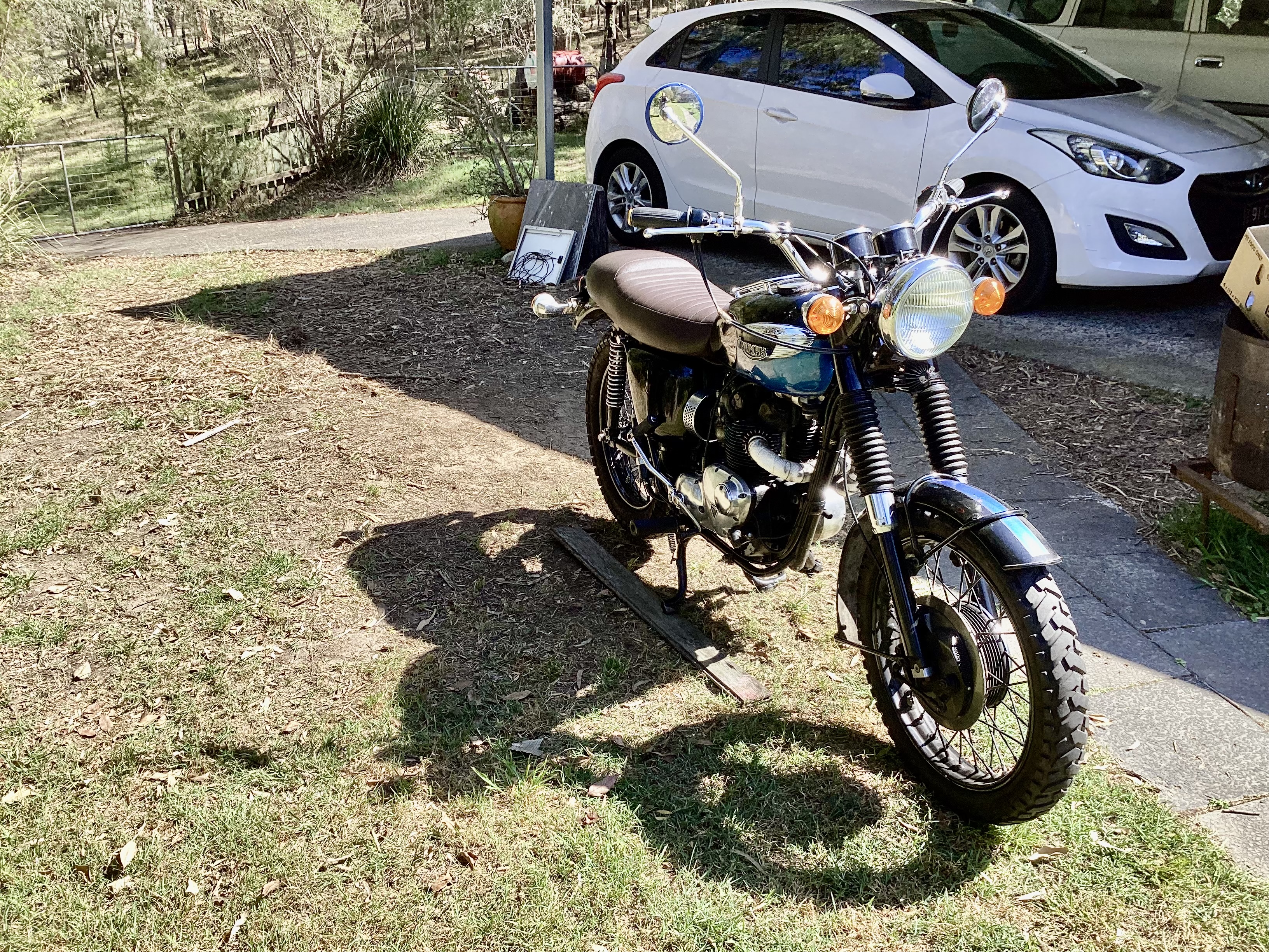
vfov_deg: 45.4
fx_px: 1136
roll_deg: -1.0
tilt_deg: -20.7
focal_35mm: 31
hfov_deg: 58.4
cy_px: 476
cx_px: 634
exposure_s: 1/337
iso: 25
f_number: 2.4
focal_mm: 3.3
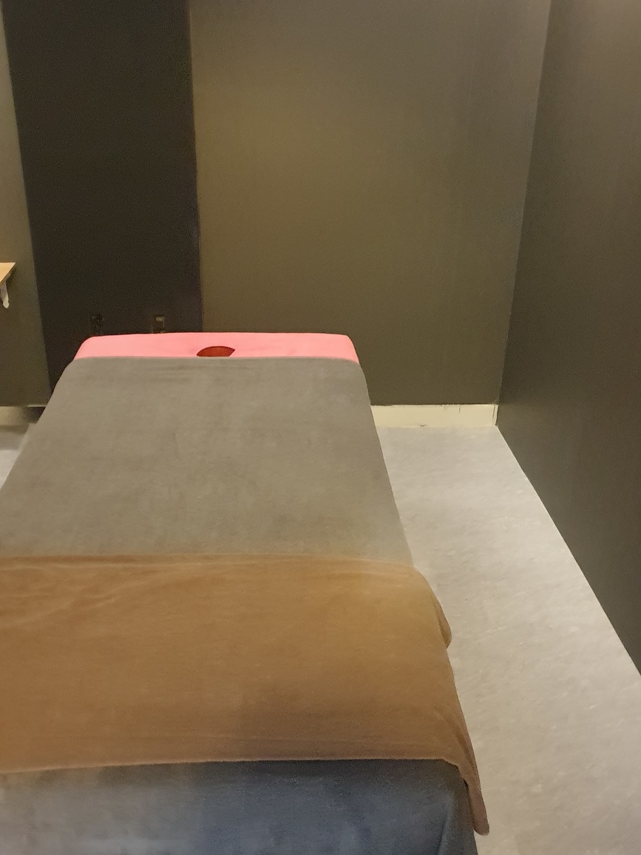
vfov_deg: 51.0
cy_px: 519
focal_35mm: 36
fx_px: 889
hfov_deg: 39.6
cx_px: 281
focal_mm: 4.3
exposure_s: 1/10
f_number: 1.5
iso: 800
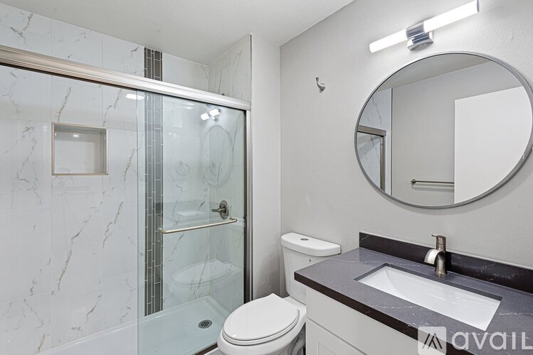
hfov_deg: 96.7
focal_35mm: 16
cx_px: 266
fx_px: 237
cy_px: 178
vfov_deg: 73.8
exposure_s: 1/8
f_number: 8
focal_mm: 16
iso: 400
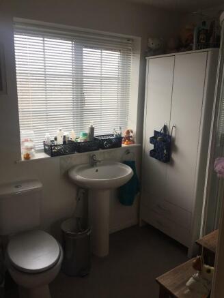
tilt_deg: -12.2
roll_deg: -0.8
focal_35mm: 29
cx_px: 112
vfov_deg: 61.6
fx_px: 250
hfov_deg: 48.2
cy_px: 149
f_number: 2.2
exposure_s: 1/100
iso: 40
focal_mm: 4.15
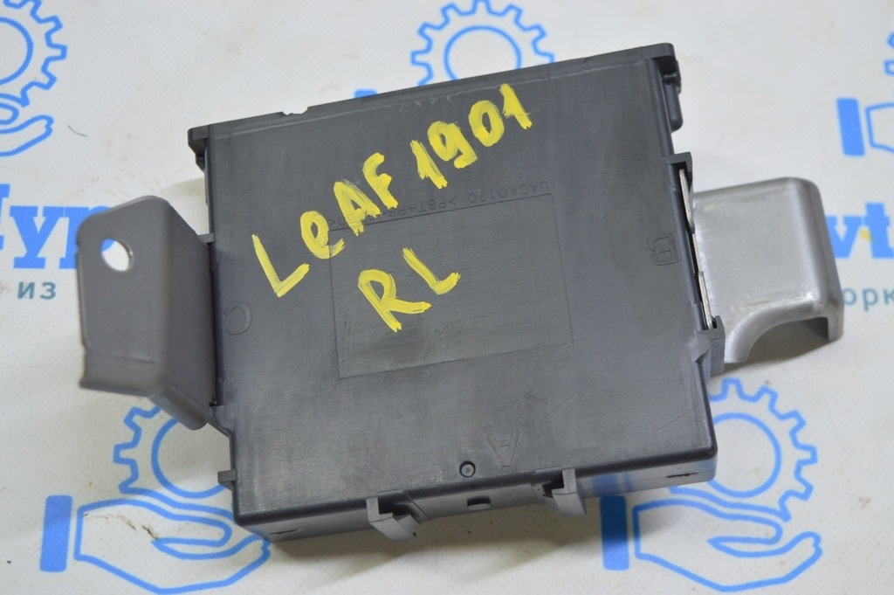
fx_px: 1340
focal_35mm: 54
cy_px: 298
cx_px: 447
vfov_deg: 25.0
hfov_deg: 36.9
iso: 400
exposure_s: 1/25
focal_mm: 36
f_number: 5.6
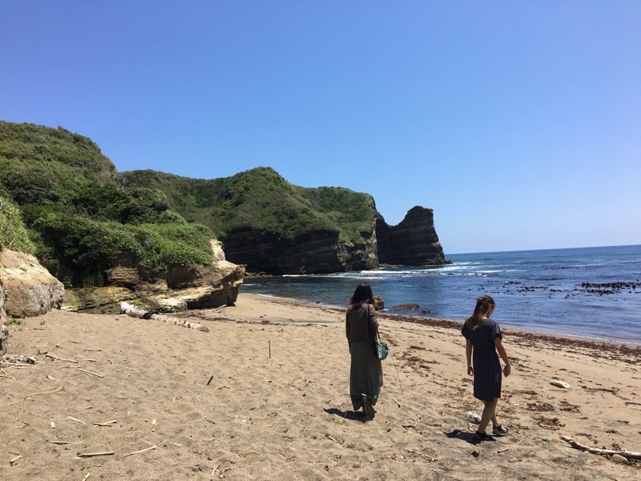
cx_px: 320
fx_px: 537
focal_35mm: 29
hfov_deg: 61.7
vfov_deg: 48.2
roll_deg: +2.2
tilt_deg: +2.4
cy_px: 240
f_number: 2.2
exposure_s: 1/1709
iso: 25
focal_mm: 4.15
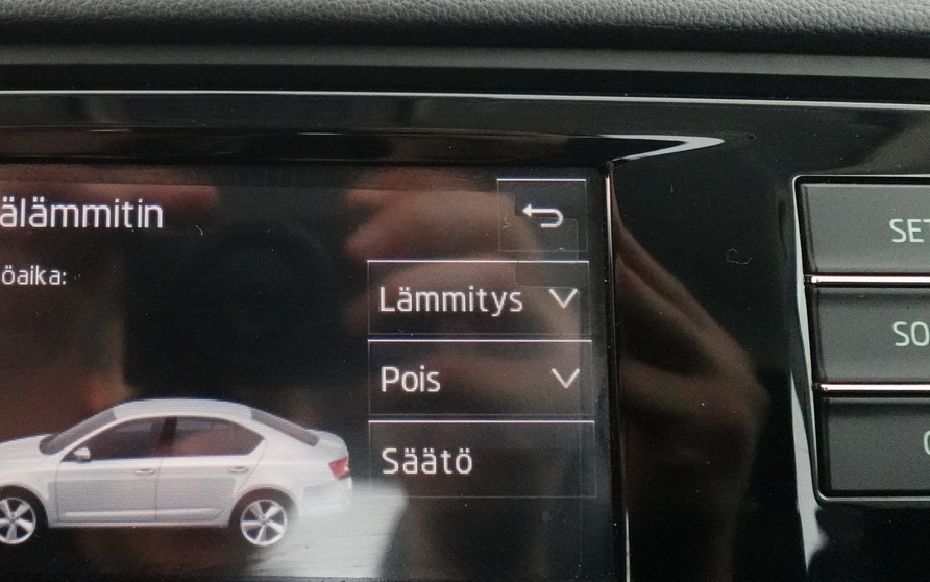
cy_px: 192
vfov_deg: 34.1
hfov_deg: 51.1
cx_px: 262
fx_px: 938
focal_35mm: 37
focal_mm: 7.6
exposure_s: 1/80
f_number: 2
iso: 4000
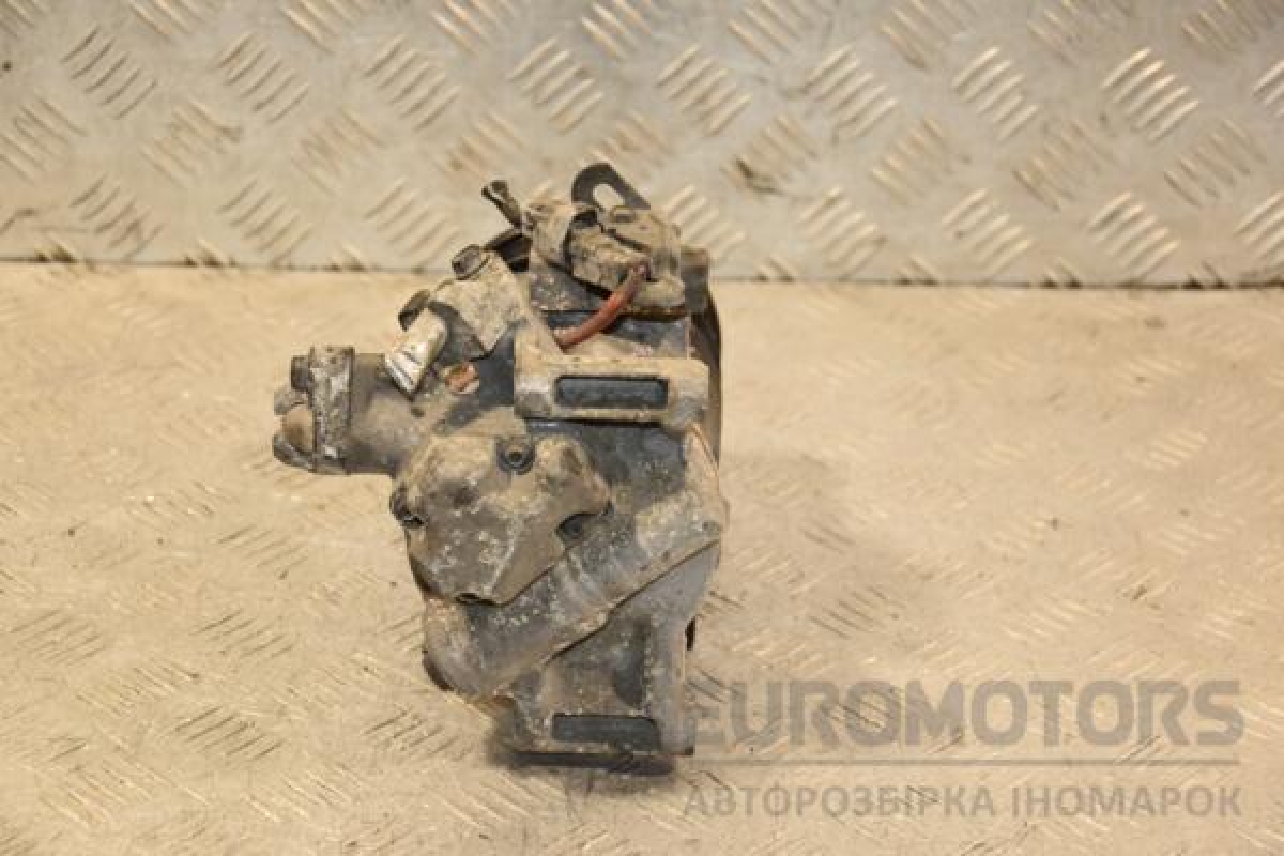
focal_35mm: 93
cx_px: 642
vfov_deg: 14.7
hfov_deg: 21.9
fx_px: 3317
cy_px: 428
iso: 800
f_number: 5.3
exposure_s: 1/200
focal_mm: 62
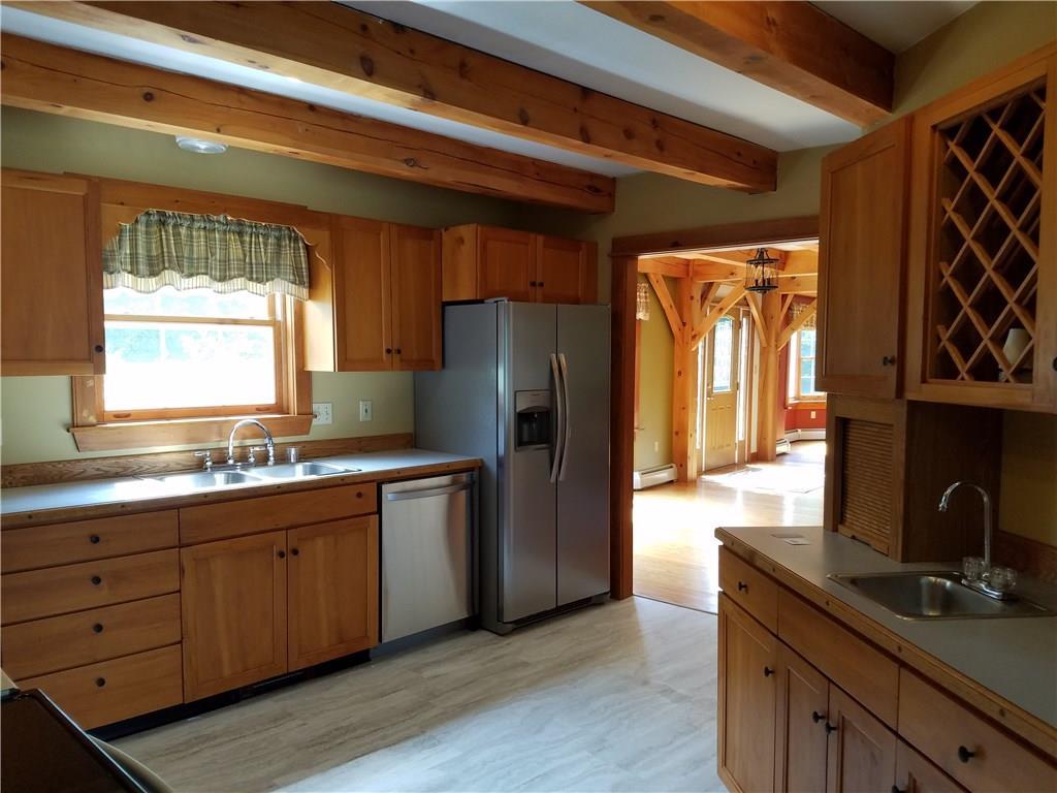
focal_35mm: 26
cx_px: 528
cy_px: 396
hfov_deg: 67.3
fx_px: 794
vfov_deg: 53.1
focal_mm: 4.2
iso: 100
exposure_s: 1/60
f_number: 1.7
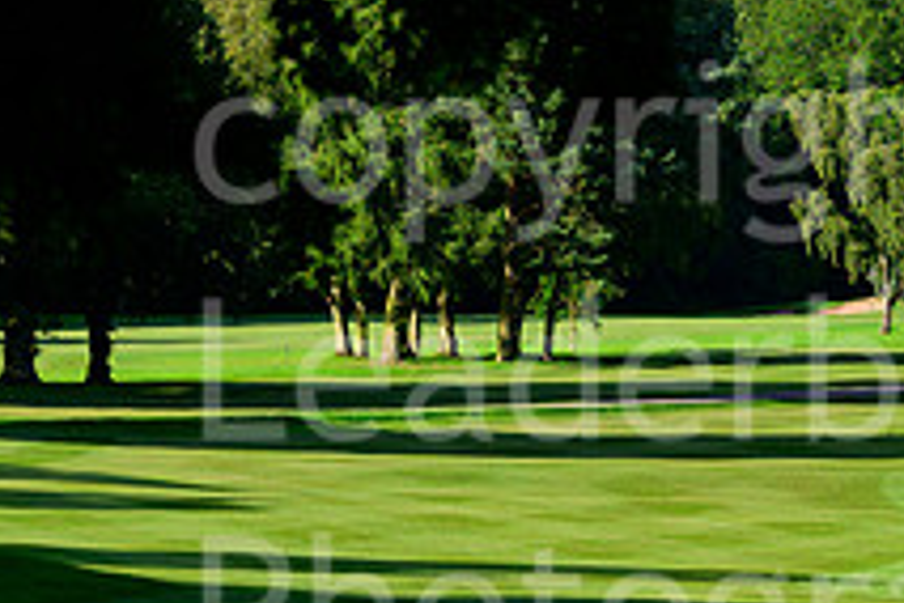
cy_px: 410
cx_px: 751
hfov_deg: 5.8
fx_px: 8889
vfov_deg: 3.9
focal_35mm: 354
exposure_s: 1/1600
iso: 250
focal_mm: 130
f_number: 4
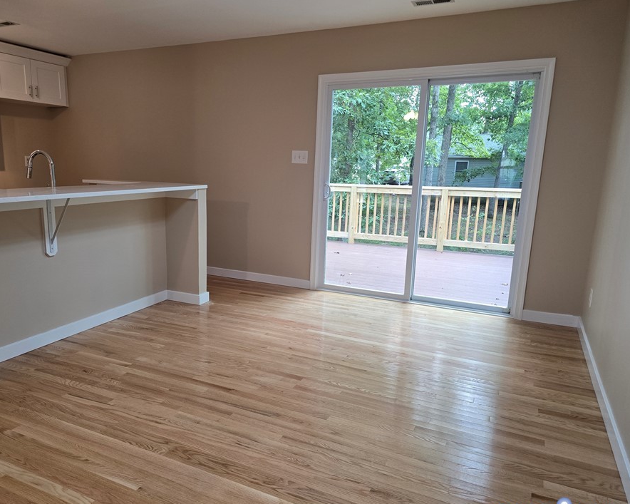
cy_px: 260
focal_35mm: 26
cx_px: 272
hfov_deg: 65.7
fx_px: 485
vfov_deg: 54.9
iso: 160
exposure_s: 1/120
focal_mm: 6.3
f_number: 1.7
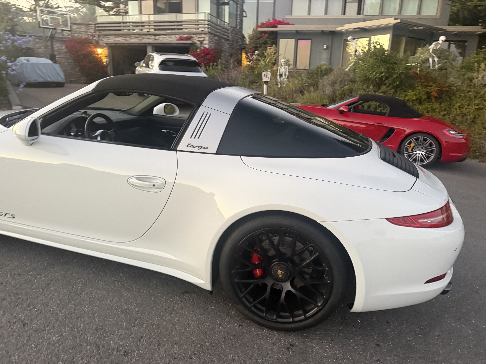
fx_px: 337
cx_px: 243
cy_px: 182
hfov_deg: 71.6
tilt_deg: -11.1
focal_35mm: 24
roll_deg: -1.7
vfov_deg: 56.8
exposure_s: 1/60
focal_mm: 6.76
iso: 640
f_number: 1.78
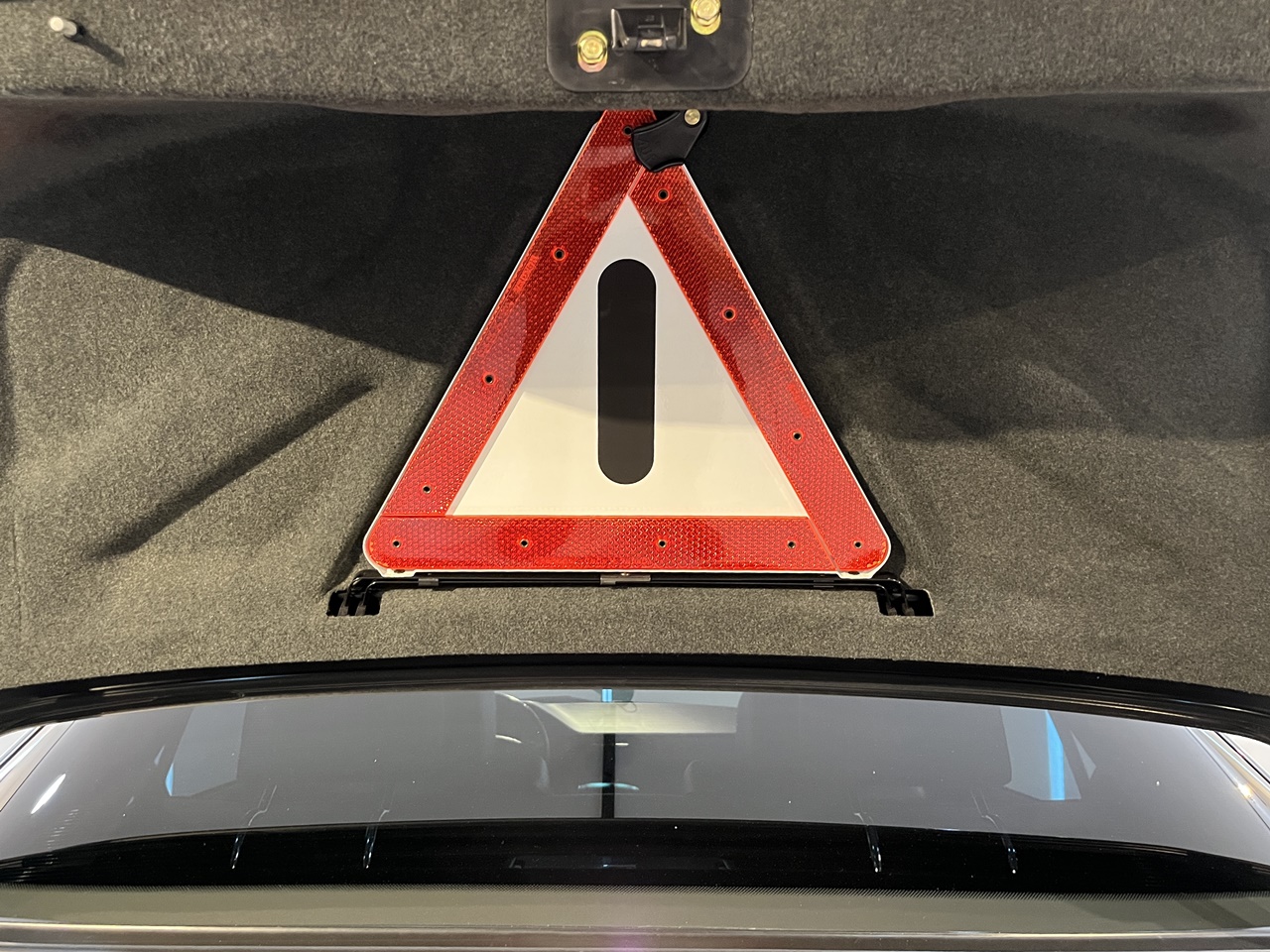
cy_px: 476
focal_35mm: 26
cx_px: 635
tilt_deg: +10.7
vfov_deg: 53.1
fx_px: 954
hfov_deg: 67.3
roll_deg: -1.5
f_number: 1.6
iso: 400
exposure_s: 1/33
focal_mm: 5.1
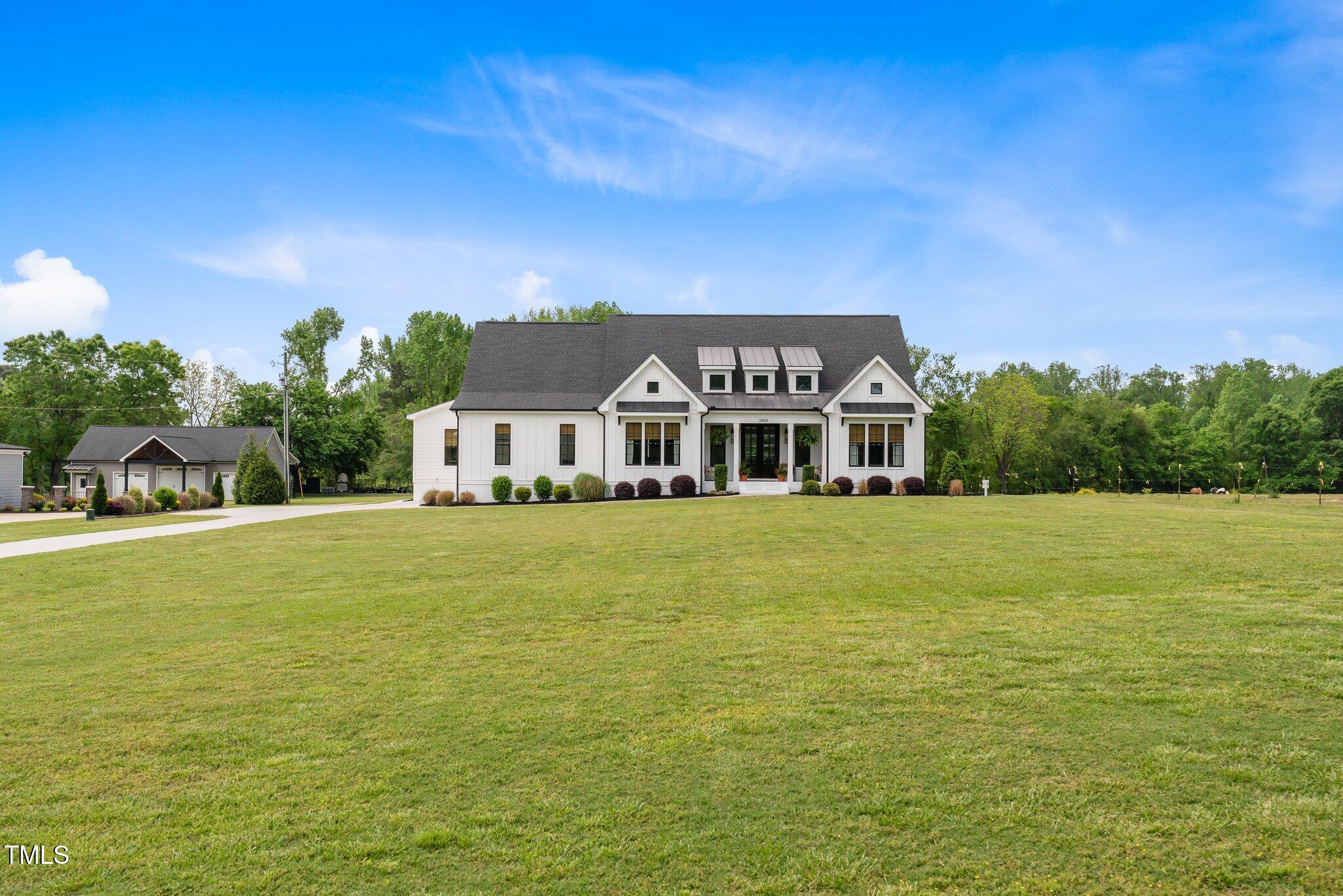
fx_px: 1268
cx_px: 672
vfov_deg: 38.9
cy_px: 448
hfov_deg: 55.8
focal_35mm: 34
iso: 640
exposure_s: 1/1600
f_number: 8
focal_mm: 34
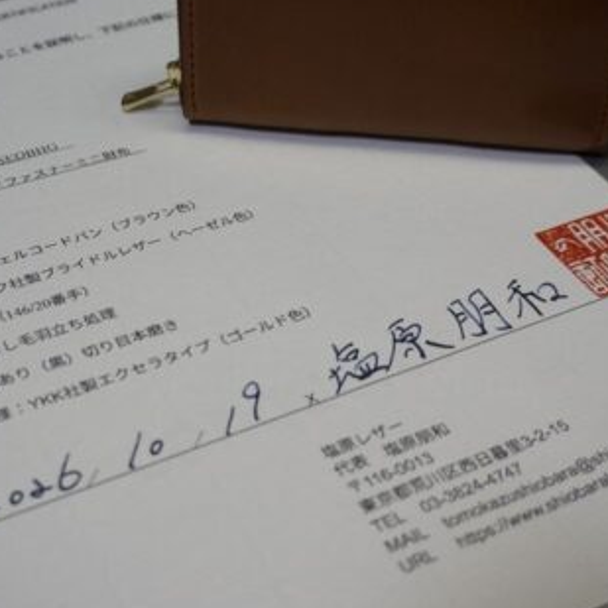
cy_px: 234
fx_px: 1229
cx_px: 250
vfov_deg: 27.7
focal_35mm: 62
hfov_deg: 27.7
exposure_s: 1/160
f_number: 4.5
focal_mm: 25
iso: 640
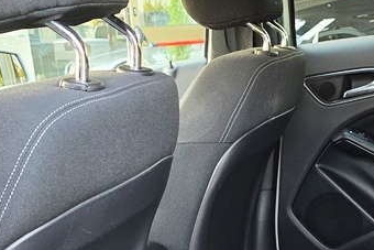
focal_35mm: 72
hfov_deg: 27.8
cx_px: 267
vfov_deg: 18.3
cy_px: 270
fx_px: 748
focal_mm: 6.3
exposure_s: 1/120
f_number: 1.7
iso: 250
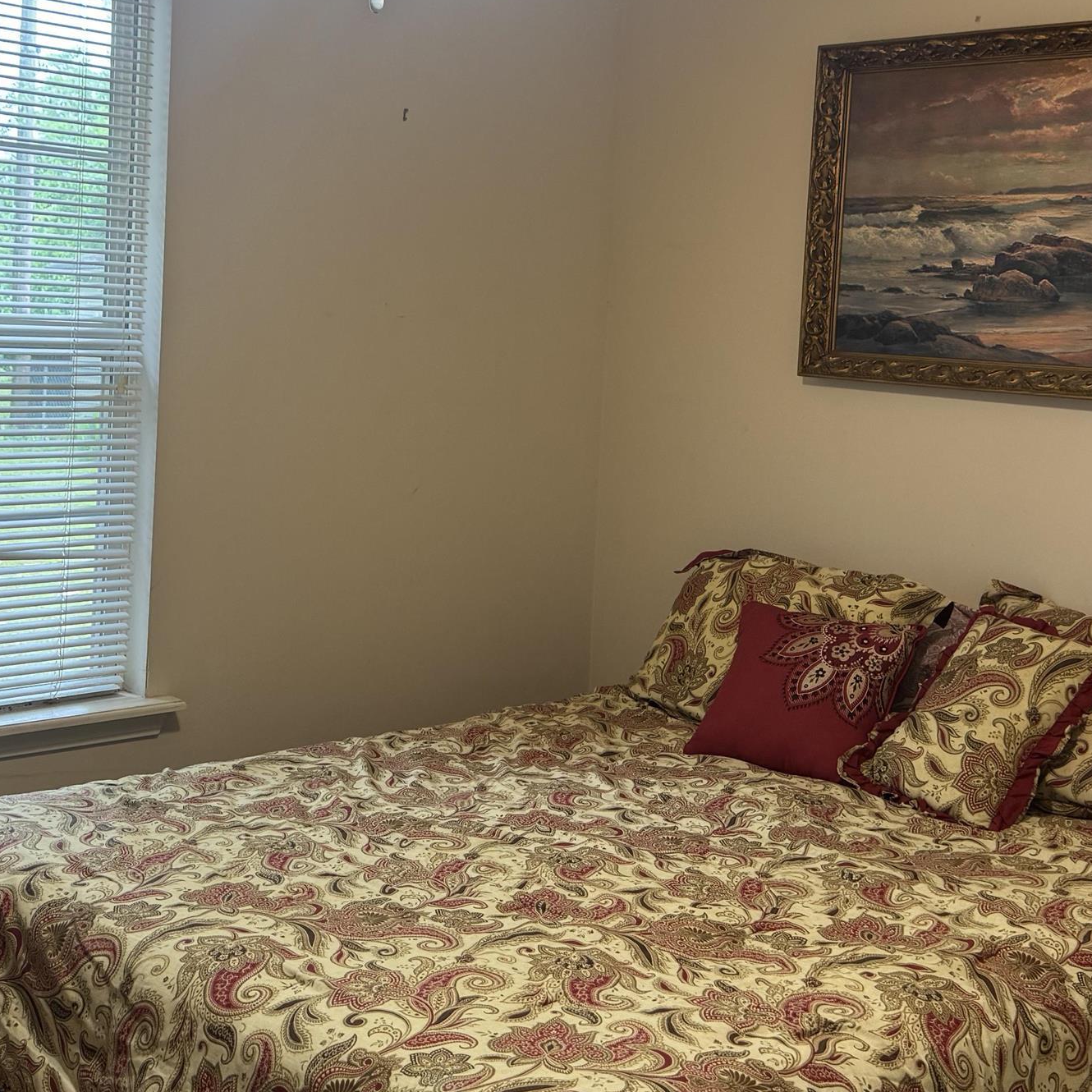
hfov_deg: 34.6
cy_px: 423
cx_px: 456
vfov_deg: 34.5
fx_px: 1749
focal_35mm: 49
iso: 125
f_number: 1.78
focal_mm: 6.76
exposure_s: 1/60
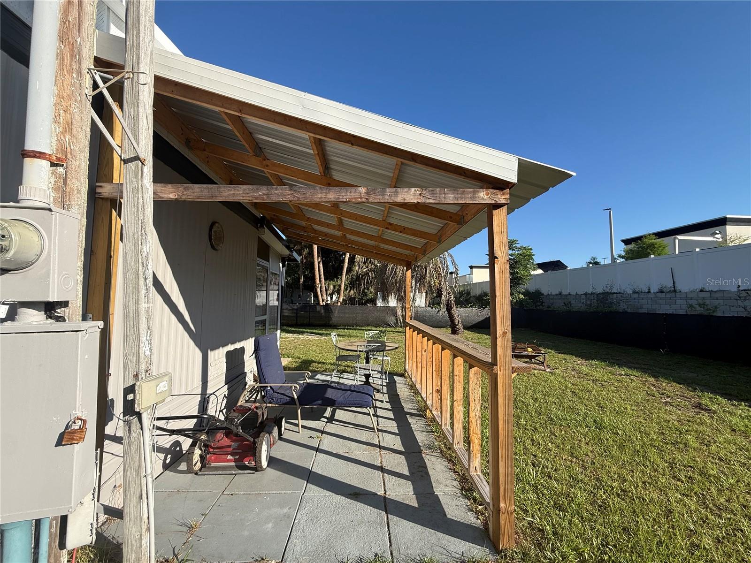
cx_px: 376
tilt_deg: +4.1
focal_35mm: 14
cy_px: 282
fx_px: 304
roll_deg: -0.8
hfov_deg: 102.1
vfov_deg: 85.7
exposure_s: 1/876
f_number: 2.2
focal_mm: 2.22
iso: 50
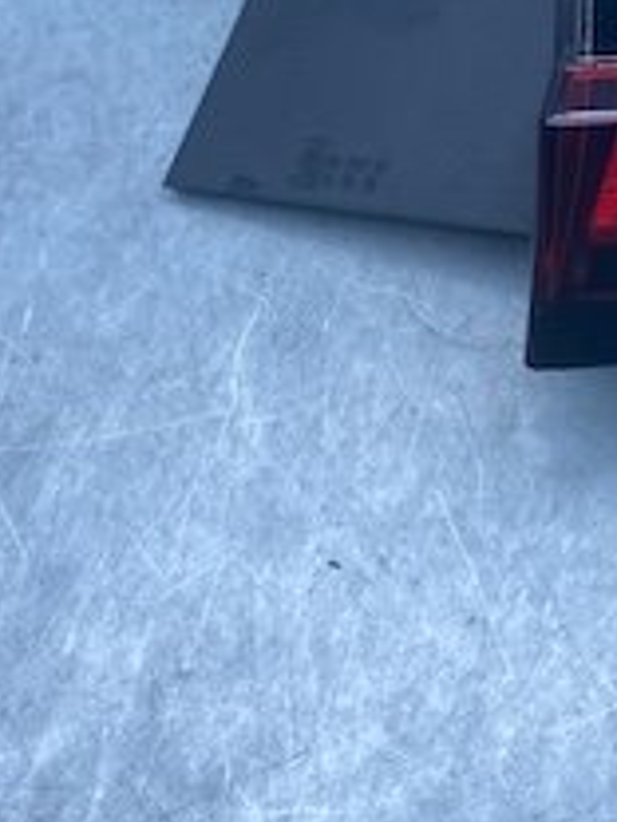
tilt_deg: -55.0
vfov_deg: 22.4
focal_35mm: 80
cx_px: 724
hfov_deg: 17.6
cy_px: -174
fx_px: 1901
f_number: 1.8
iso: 32
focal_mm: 4.25
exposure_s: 1/585
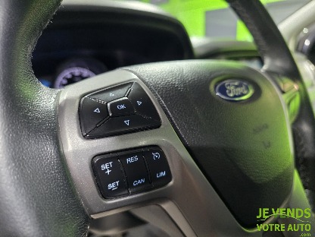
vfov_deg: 58.9
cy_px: 118
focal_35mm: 23
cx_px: 158
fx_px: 209
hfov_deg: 73.9
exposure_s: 1/100
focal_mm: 6.25
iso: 1000
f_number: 1.7
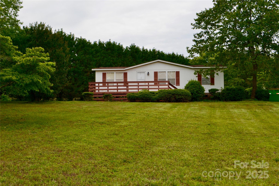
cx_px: 140
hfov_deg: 46.4
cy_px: 93
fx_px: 325
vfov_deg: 31.9
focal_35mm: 42
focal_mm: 28
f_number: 8
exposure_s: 1/200
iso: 100
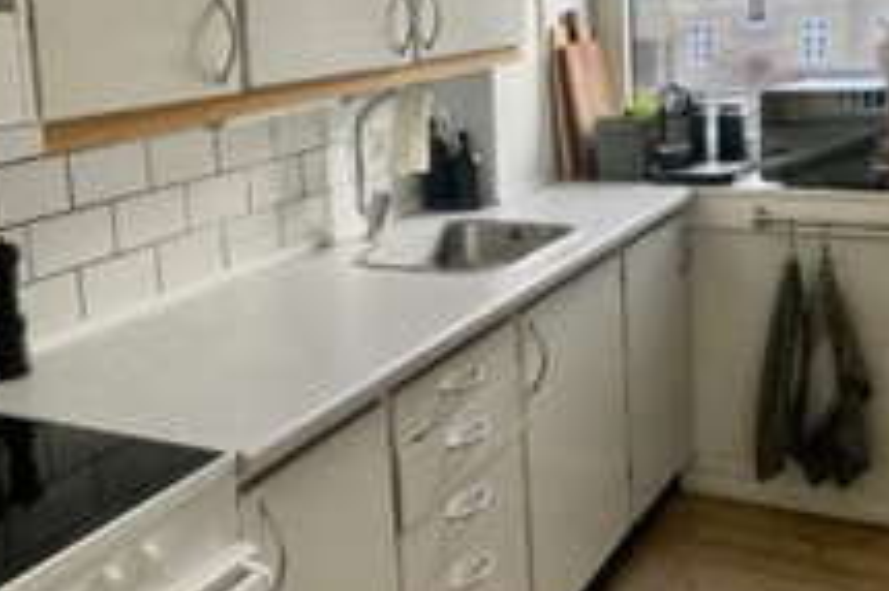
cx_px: 378
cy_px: 165
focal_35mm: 47
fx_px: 1160
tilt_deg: -8.4
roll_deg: +4.3
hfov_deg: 41.8
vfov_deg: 28.3
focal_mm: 4.25
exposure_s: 1/60
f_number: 1.8
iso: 400
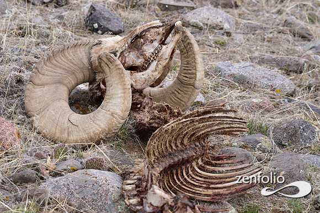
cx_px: 160
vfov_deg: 6.9
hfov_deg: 10.3
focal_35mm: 200
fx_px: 1778
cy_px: 106
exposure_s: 1/320
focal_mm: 200
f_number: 10
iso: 1000
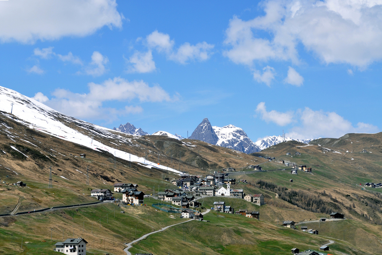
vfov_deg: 16.6
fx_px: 875
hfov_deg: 24.6
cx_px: 191
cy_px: 128
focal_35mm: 82
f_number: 10
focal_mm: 55
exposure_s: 1/500
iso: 200
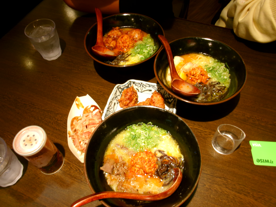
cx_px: 138
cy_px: 104
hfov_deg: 63.4
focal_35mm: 28
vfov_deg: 49.7
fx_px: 223
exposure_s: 1/15
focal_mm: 5.1
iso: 100
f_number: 3.9
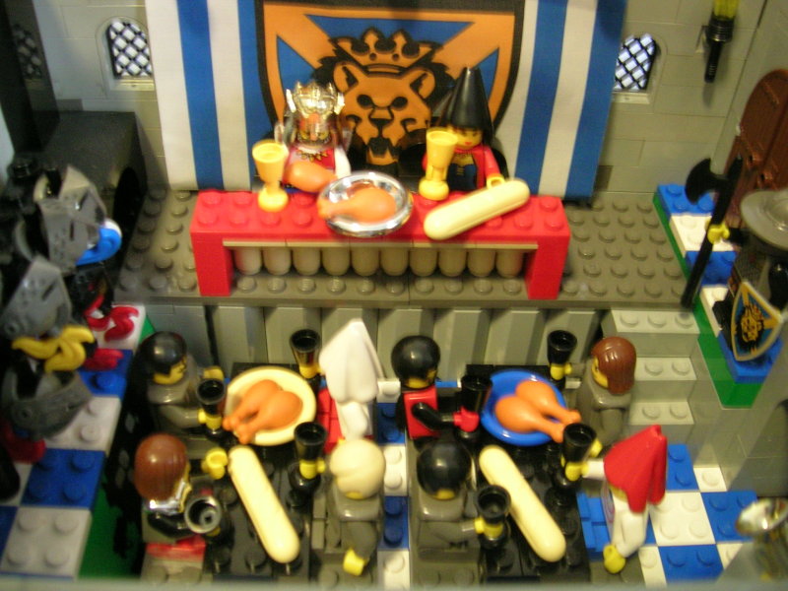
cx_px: 394
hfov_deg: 52.6
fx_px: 797
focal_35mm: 35
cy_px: 296
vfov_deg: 40.7
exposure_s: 1/4.1
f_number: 2.8
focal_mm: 5.4
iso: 196
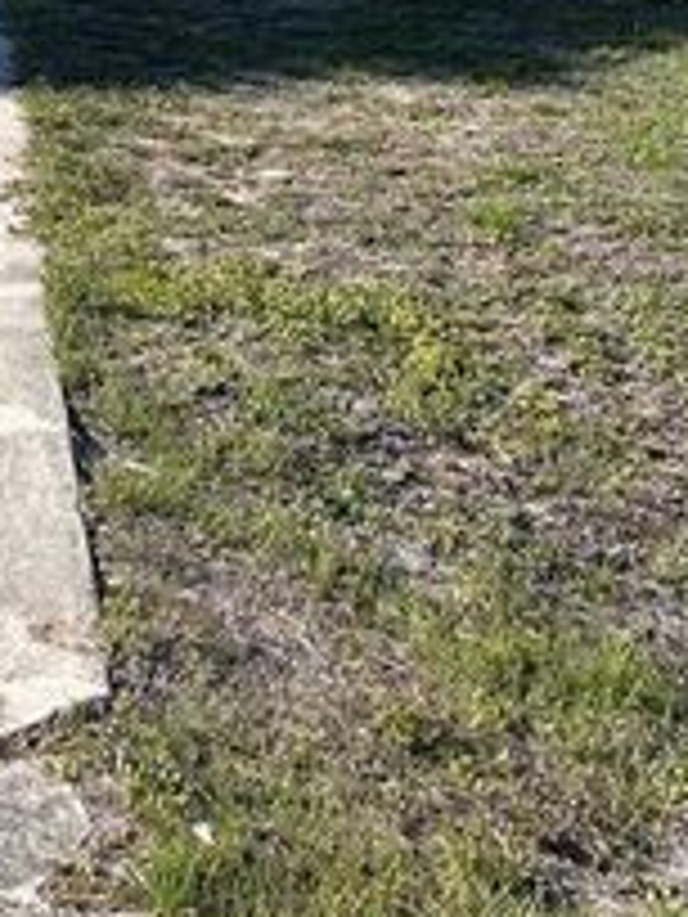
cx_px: 121
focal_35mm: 85
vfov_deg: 20.2
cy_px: -402
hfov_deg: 17.2
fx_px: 2253
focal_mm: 5.1
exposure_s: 1/2899
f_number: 1.6
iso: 50
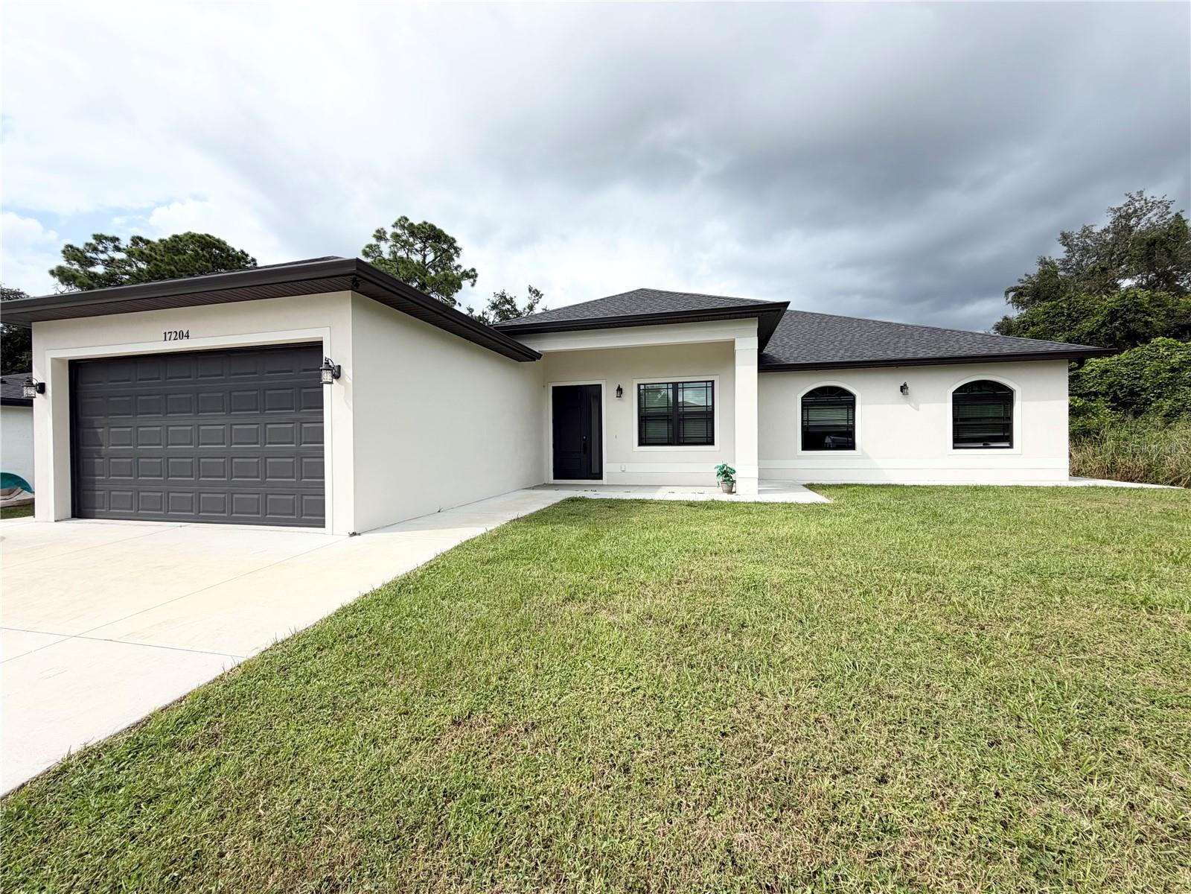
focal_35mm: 14
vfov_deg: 85.7
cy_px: 447
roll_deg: +0.8
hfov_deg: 102.1
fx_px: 482
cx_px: 596
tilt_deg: +0.2
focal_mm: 2.22
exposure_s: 1/770
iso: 25
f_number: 2.2
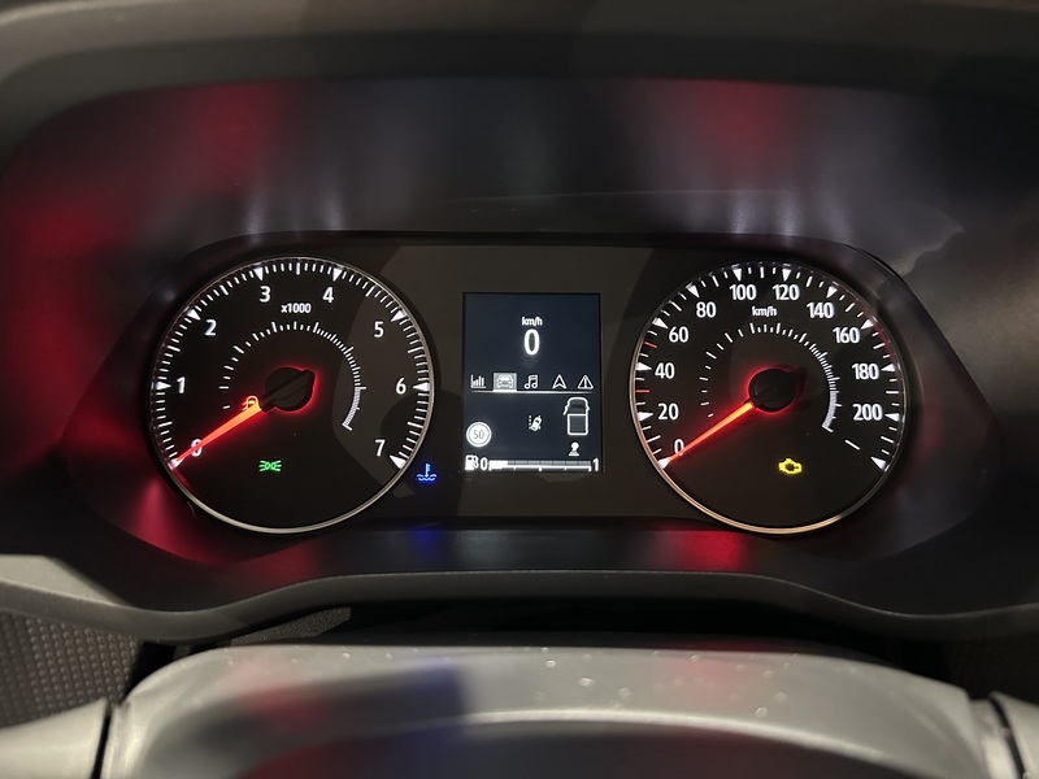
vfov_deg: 56.8
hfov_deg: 71.6
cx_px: 520
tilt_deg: -25.4
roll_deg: -1.3
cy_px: 390
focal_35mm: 24
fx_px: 720
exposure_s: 1/28
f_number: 1.78
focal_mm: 6.86
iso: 1000
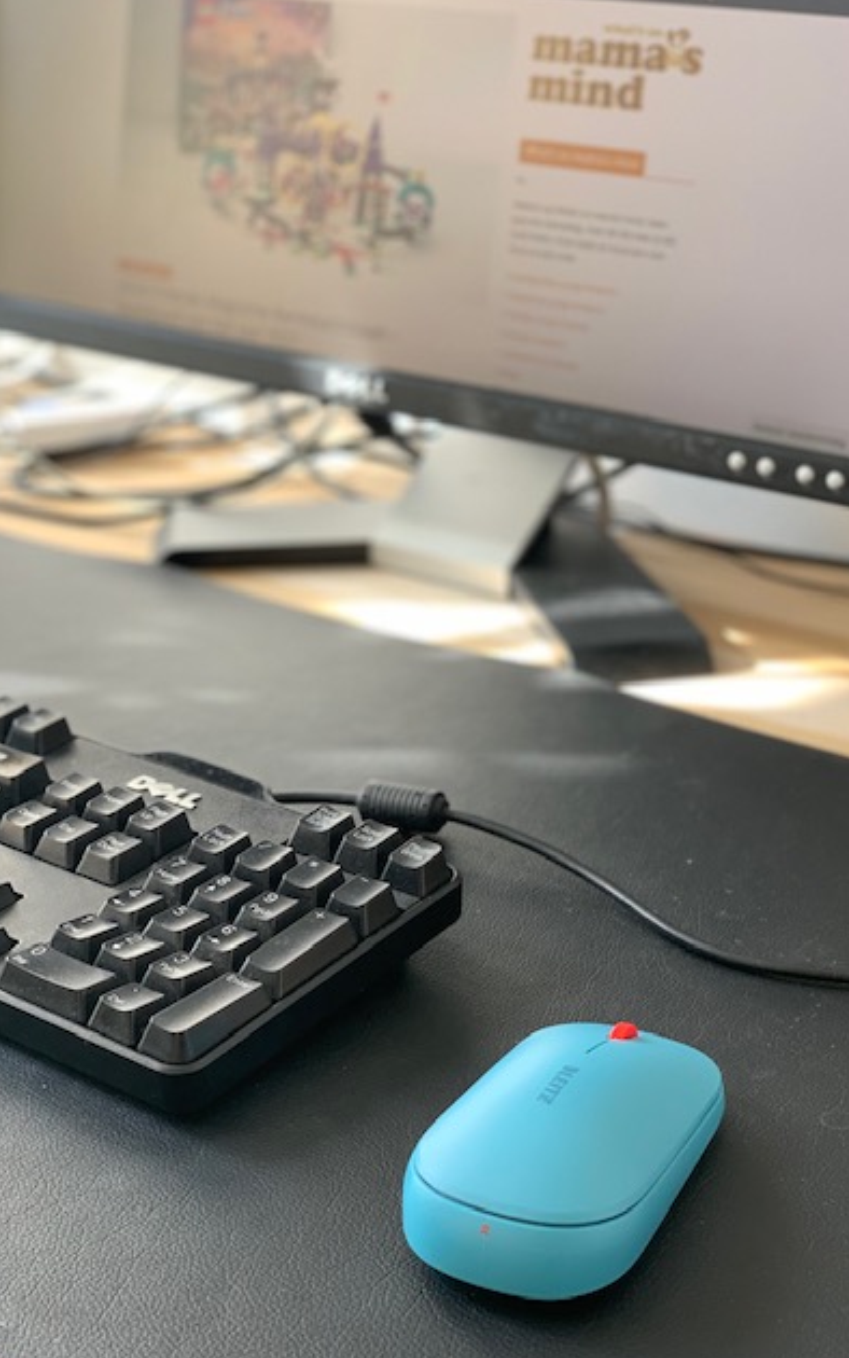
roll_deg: +0.5
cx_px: 511
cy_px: 681
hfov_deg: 23.1
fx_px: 2072
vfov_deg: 36.3
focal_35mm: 56
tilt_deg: -23.5
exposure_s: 1/122
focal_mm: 6
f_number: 2.4
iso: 100
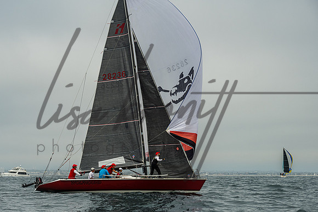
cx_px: 142
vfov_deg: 19.8
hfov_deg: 29.3
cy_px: 122
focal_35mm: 69
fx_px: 608
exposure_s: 1/2000
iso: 400
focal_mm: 60
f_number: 6
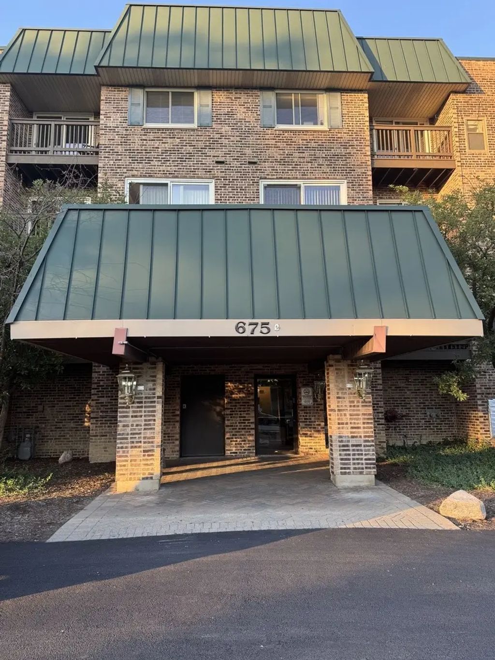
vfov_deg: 71.6
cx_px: 248
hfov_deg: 56.8
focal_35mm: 24
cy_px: 330
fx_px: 458
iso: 64
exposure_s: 1/198
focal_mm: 6.76
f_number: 1.78
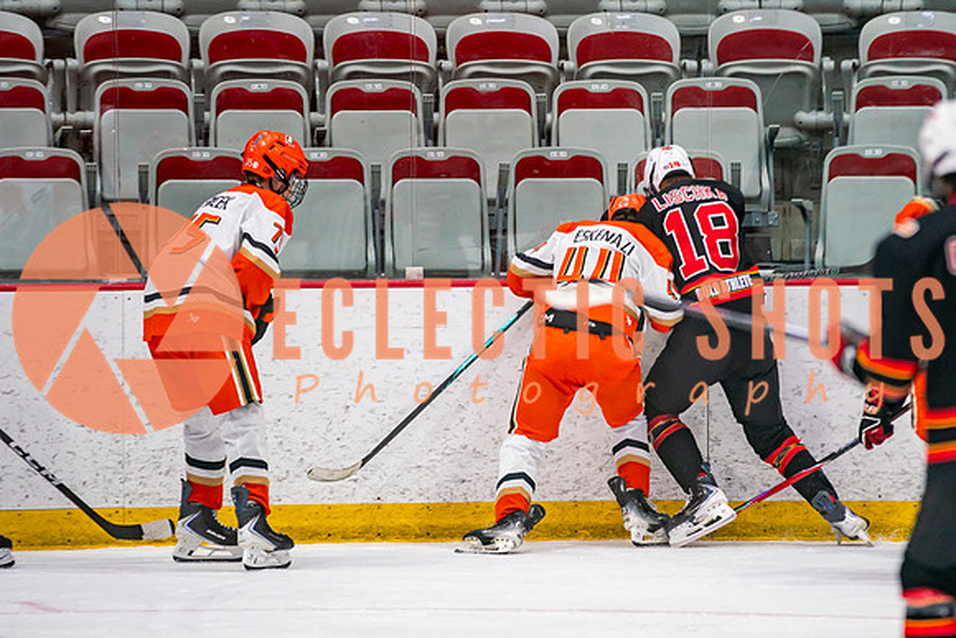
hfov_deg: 7.0
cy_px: 401
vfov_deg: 4.7
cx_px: 572
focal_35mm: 296
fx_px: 7850
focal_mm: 200
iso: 1000
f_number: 2.8
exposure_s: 1/640
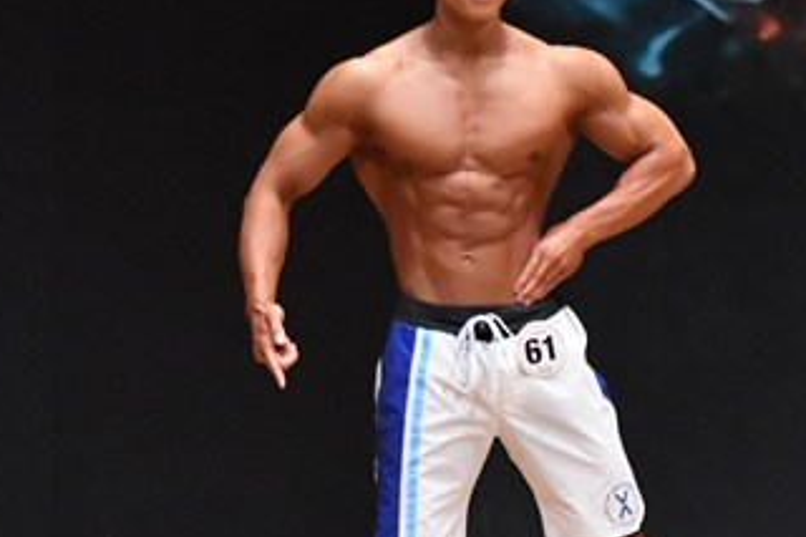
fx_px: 13001
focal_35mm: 581
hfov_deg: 3.5
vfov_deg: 2.4
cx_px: 898
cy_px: 398
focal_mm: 160
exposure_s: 1/400
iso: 8000
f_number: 5.6
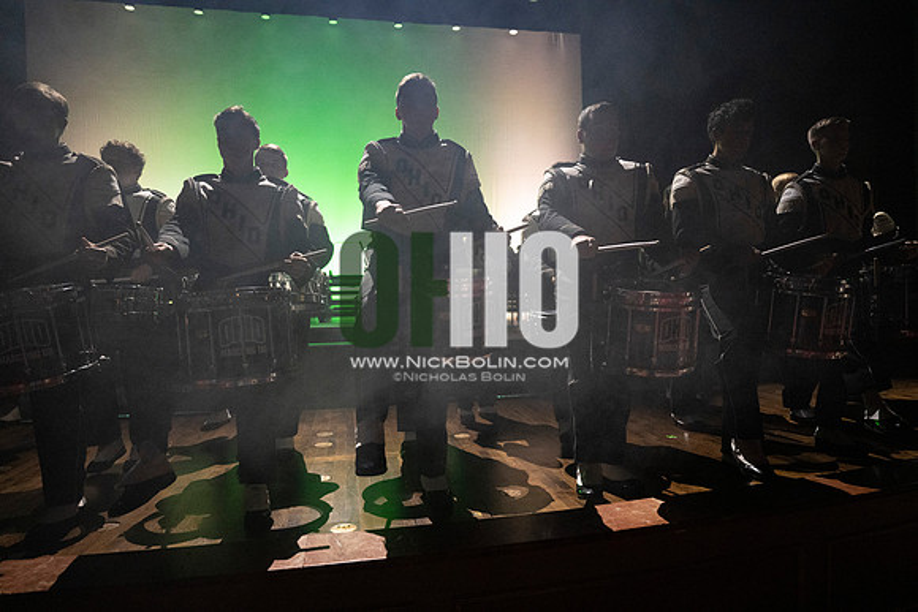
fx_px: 612
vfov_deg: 53.2
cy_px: 306
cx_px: 459
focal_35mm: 24
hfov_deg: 73.7
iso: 10000
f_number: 2.8
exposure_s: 1/500
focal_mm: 24
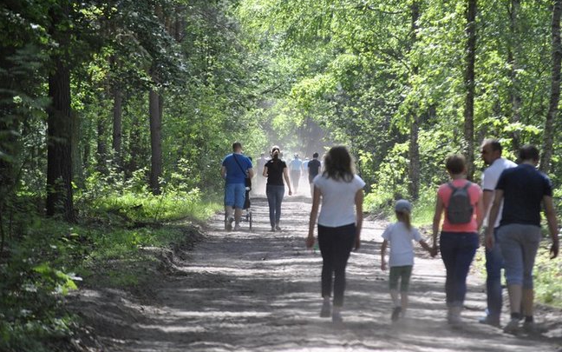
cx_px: 281
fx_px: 3768
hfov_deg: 8.5
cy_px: 173
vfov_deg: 5.3
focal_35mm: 246
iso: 720
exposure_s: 1/500
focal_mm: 160
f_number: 5.3
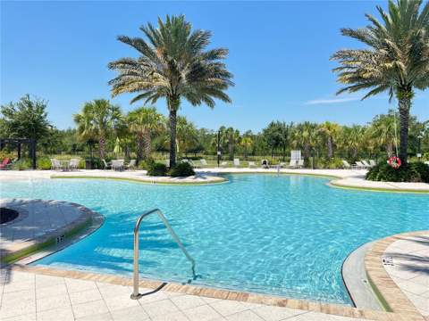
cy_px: 160
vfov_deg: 53.1
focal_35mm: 26
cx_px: 214
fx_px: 322
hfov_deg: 67.3
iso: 50
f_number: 1.5
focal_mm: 5.7
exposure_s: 1/1751
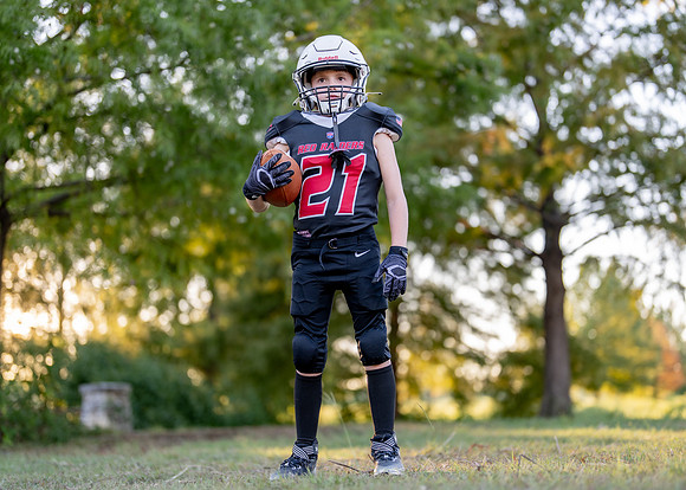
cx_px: 355
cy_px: 252
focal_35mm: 55
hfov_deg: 35.4
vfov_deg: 25.7
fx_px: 1074
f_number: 1.2
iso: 100
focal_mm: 50
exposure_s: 1/400
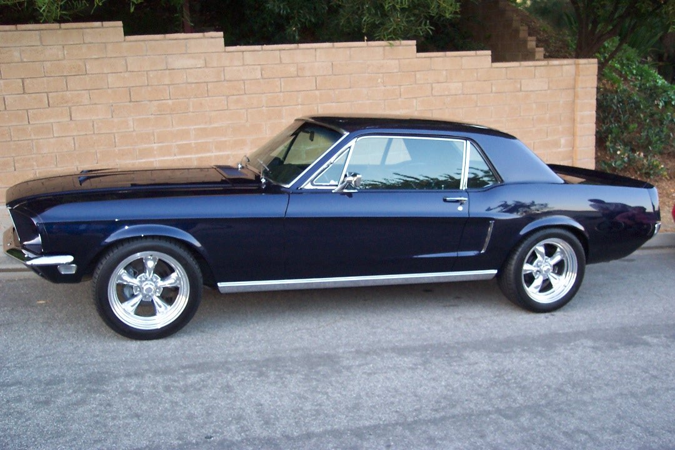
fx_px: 712
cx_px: 338
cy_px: 225
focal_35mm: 38
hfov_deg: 50.7
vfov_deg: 35.1
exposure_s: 1/45
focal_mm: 8
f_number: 2.8
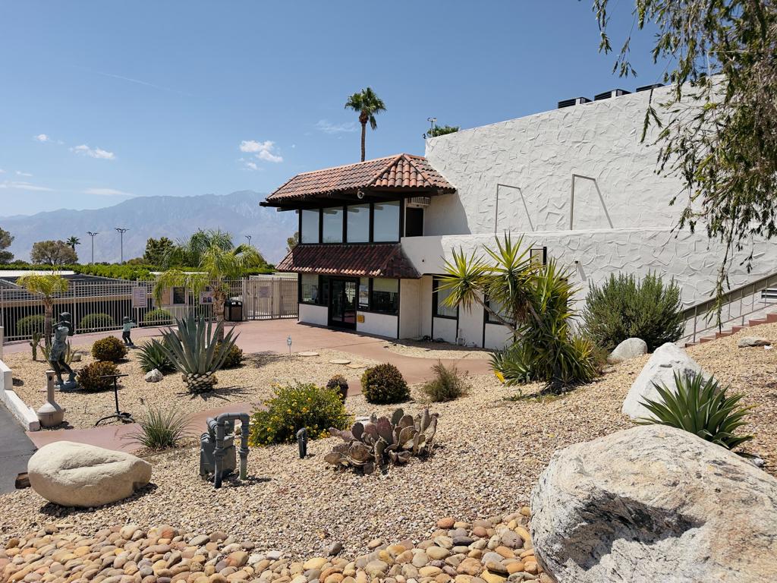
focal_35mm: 24
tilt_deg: -3.0
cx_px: 388
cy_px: 292
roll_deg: -1.5
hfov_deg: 71.6
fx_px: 539
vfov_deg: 56.8
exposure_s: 1/8130
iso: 80
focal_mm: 6.76
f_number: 1.78
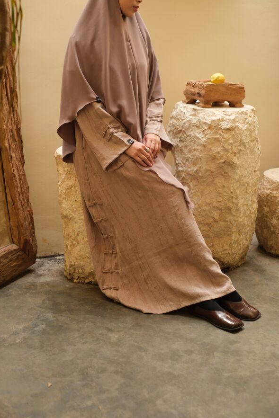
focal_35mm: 54
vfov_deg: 36.9
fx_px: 627
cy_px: 208
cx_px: 138
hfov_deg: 25.1
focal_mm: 35
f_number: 2.5
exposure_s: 1/250
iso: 640
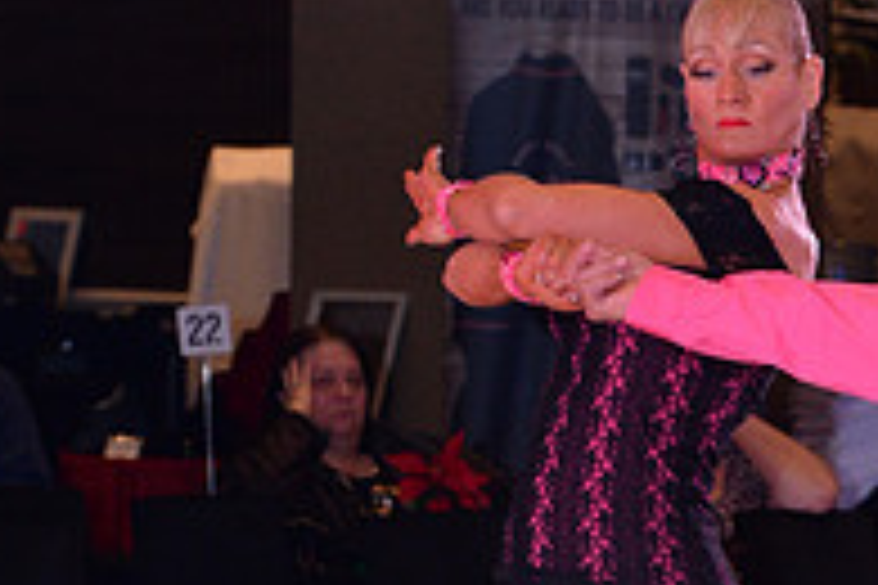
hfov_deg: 5.1
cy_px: 788
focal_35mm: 400
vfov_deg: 3.4
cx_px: 835
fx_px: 9755
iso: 2000
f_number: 6.3
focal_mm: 135
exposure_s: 1/250
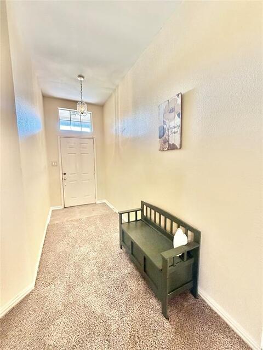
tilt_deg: -7.1
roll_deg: -2.6
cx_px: 132
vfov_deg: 102.1
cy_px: 175
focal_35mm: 14
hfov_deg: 85.7
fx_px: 142
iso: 500
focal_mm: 2.22
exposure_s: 1/60
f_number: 2.2
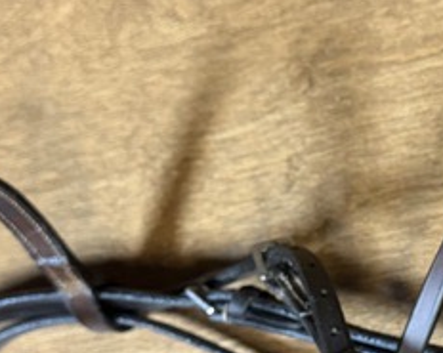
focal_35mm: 91
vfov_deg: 16.8
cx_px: 472
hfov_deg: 20.2
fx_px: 1192
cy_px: 276
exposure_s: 1/40
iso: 640
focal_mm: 6.76
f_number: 1.78
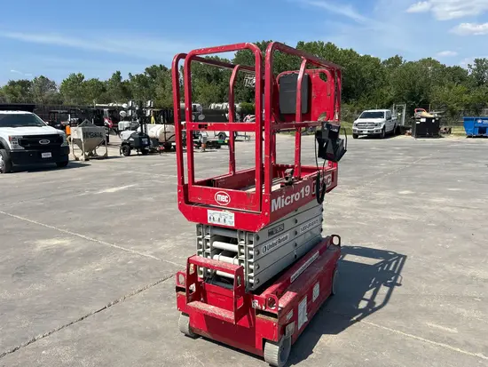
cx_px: 244
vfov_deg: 53.1
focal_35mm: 26
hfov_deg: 67.3
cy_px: 184
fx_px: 367
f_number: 1.5
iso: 50
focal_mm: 5.7
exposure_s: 1/4444
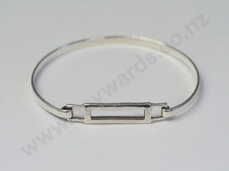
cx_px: 114
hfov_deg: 16.4
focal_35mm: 120
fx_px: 794
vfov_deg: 12.3
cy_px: 86
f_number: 5.6
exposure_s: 1/200
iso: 3200
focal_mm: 60
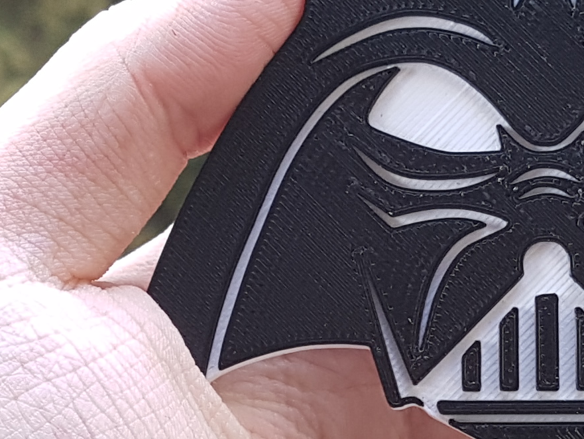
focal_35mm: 119
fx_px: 2008
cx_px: 449
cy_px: 222
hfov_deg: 16.5
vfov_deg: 12.5
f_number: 1.7
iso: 80
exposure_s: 1/100
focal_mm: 4.2
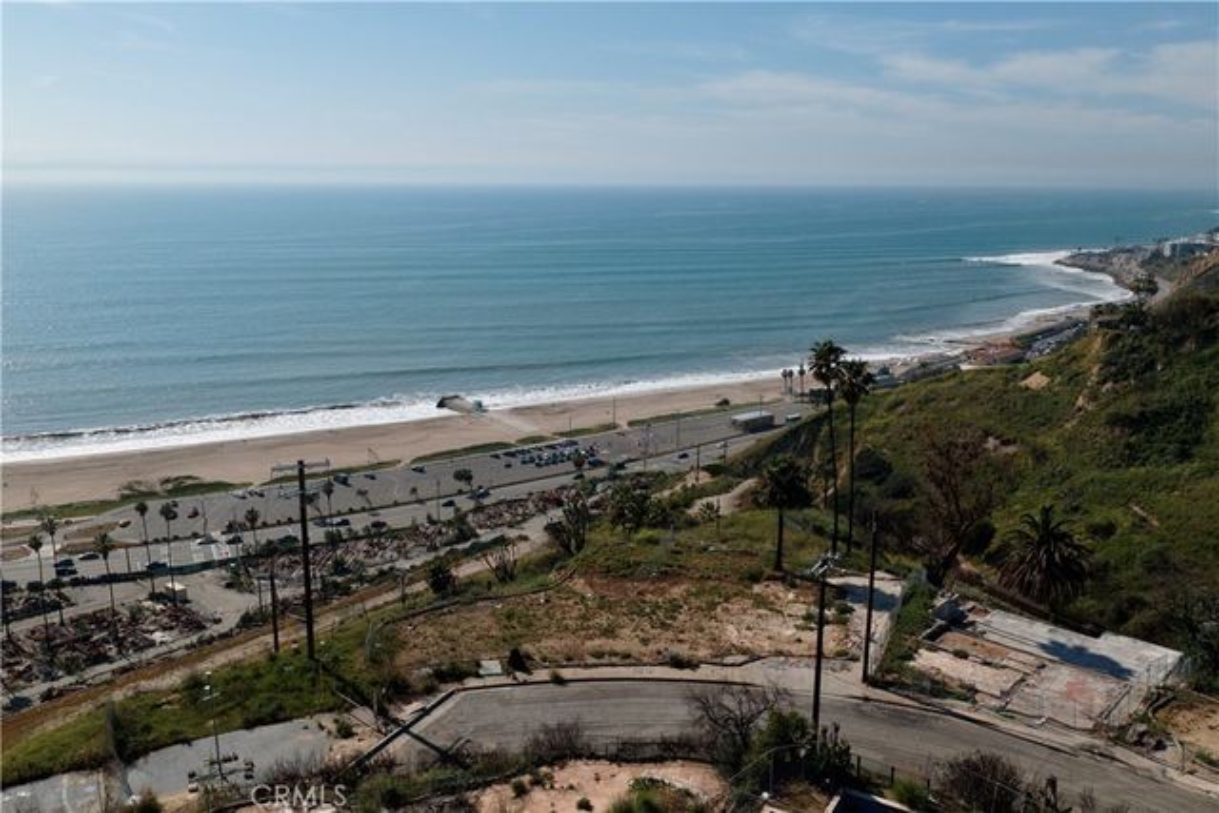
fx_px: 948
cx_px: 610
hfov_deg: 65.5
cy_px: 406
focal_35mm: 28
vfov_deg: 46.4
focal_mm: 14.45
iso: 320
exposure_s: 1/120
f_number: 2.8
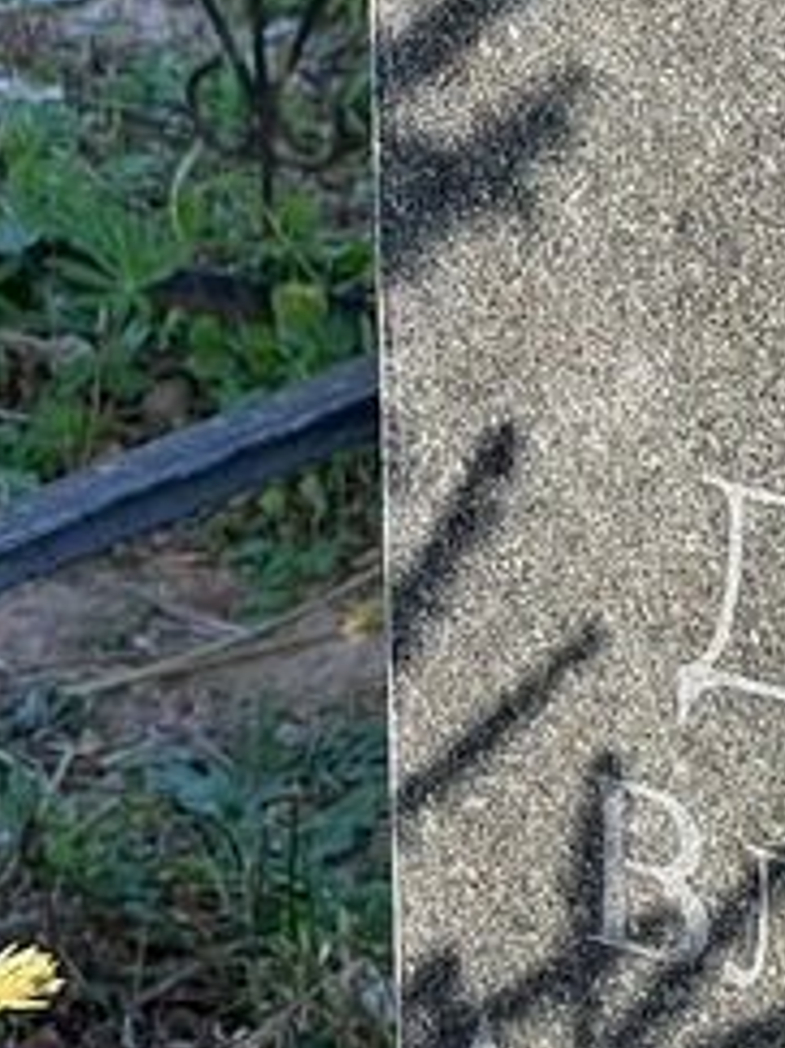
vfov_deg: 7.8
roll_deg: +1.1
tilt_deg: -22.9
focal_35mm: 254
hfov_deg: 5.8
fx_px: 7687
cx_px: 953
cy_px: 1052
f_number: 2.8
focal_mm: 9
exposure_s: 1/137
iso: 32
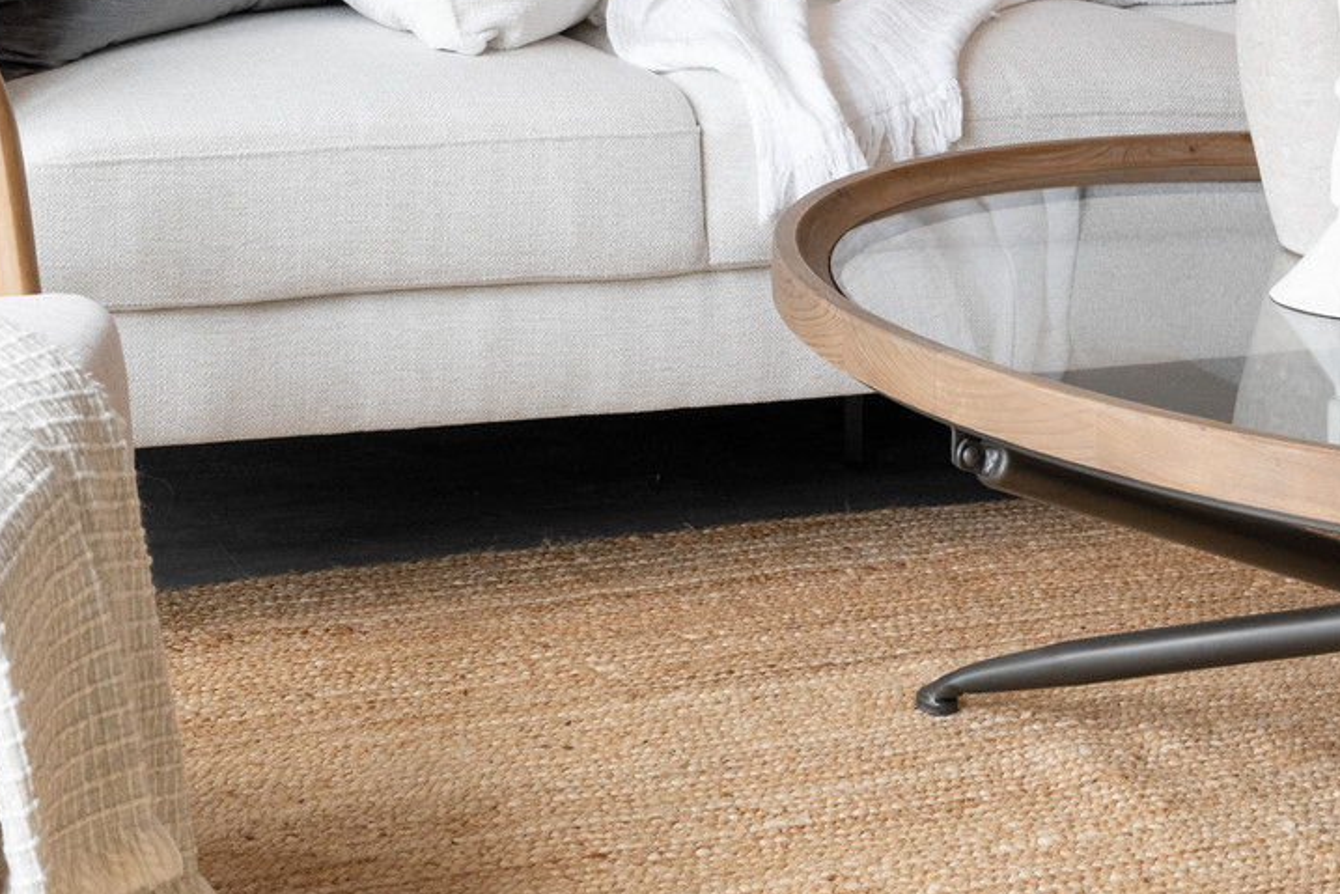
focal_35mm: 77
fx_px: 2867
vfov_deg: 17.2
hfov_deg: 26.0
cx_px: 332
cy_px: -58
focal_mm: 32
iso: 500
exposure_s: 1/100
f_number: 8
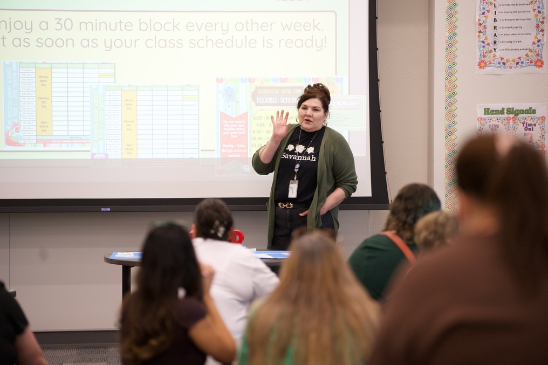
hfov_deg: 14.1
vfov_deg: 9.4
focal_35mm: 146
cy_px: 182
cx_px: 276
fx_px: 2222
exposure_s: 1/320
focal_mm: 145
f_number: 2.8
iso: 2000
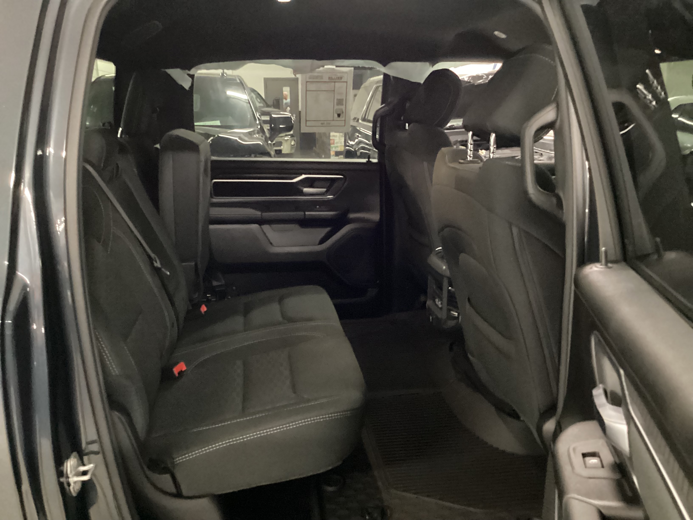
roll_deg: +0.5
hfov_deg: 58.4
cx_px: 346
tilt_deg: -16.6
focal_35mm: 31
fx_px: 621
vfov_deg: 45.4
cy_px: 260
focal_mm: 3.3
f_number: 2.4
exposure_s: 1/15
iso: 800
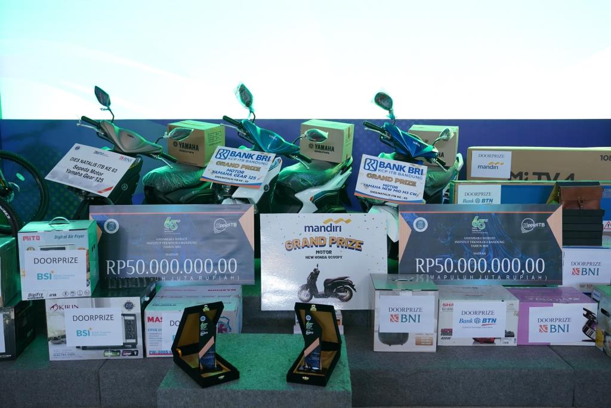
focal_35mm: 32
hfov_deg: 58.7
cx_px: 306
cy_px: 204
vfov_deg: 41.1
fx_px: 543
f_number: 4.5
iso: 1600
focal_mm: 32
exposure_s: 1/125
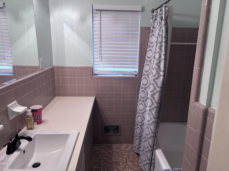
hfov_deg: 67.3
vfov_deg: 53.1
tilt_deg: -13.4
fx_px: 172
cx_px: 114
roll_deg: -0.9
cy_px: 86
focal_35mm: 26
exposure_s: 1/60
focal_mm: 5.96
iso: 200
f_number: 1.6
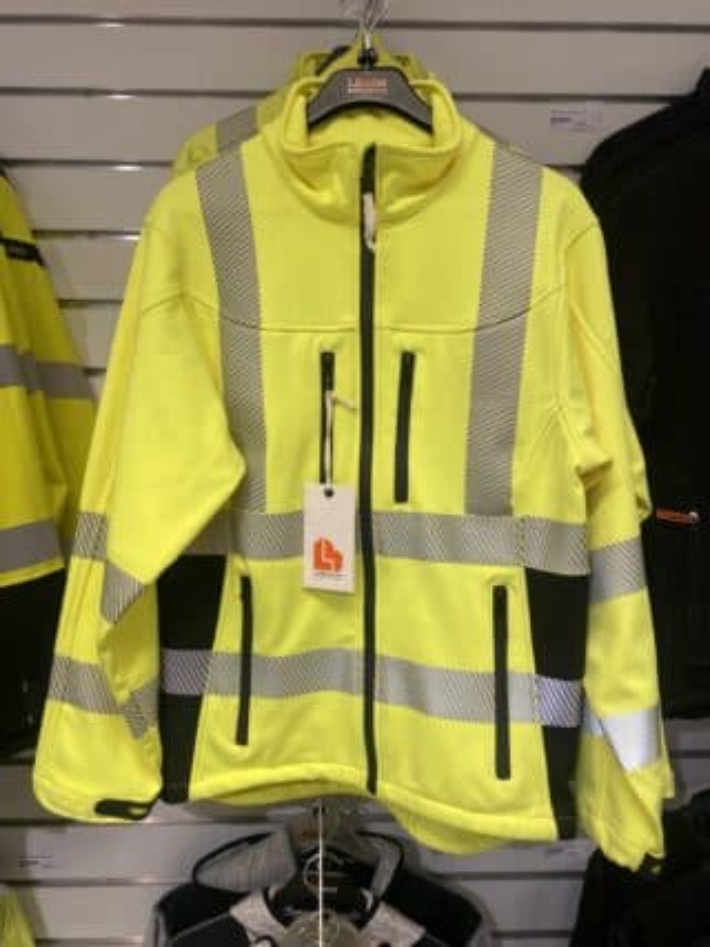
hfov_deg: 53.0
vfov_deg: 67.3
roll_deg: -0.4
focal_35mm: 26
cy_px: 474
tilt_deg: -5.1
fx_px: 711
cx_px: 355
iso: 100
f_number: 1.8
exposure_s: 1/100
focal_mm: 4.25
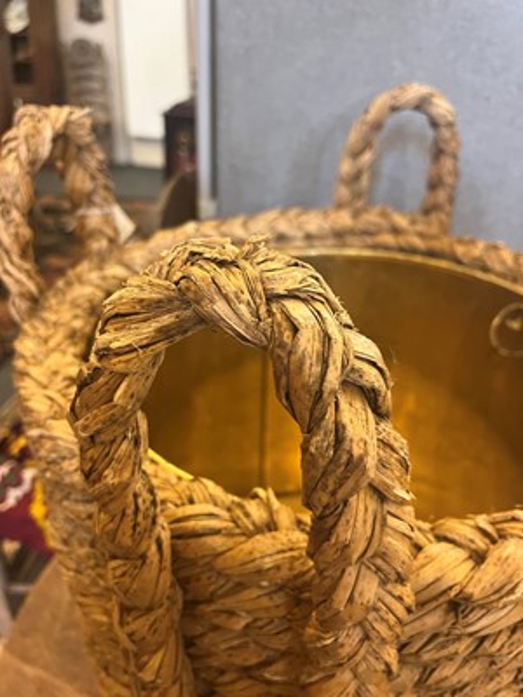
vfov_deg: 67.3
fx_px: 524
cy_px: 348
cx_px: 262
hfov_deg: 53.1
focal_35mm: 26
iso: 250
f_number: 1.6
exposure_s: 1/50
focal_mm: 5.1
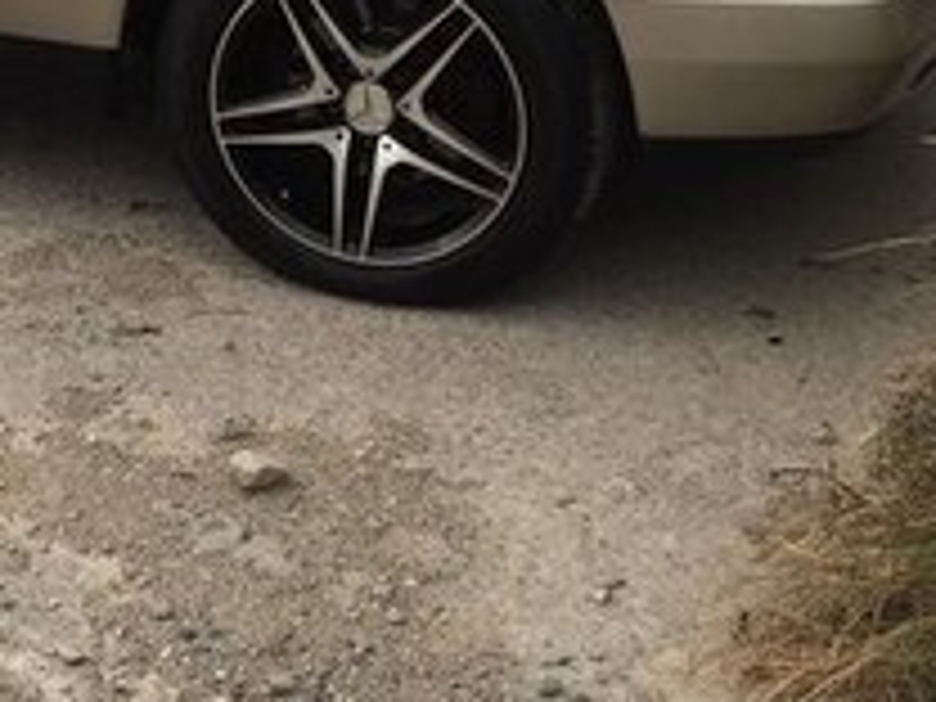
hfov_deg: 20.3
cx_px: -99
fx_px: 2488
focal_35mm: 92
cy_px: -128
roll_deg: -1.4
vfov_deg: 15.5
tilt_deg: -20.3
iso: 32
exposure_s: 1/488
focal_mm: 4.15
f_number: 2.2
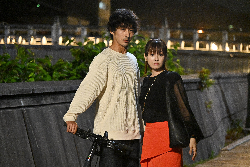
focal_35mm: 110
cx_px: 125
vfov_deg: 12.5
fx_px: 764
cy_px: 84
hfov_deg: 18.6
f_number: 4
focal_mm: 110
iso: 10000
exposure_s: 1/40
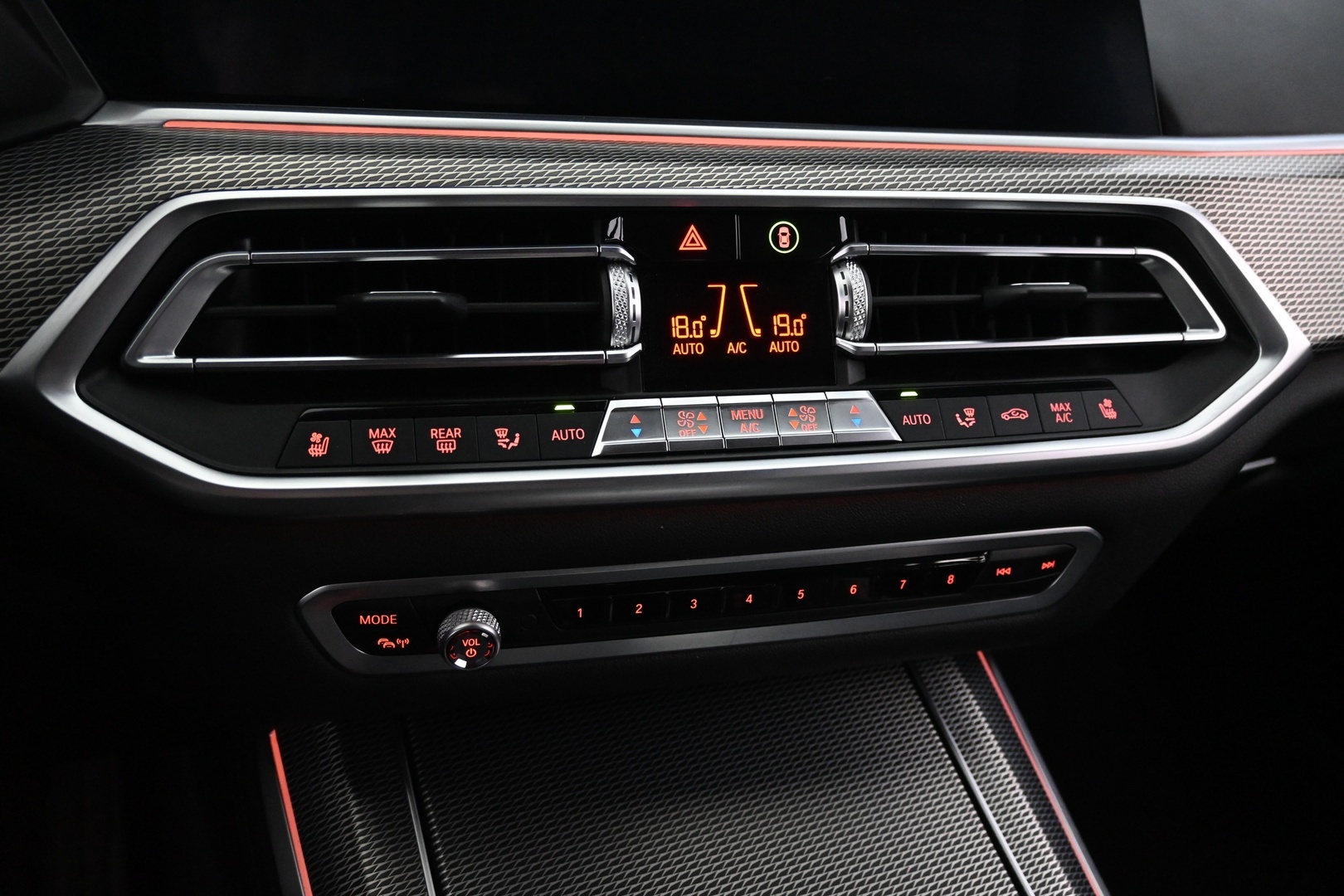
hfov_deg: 59.5
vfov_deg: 41.7
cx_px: 672
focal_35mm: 32
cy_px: 448
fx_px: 1176
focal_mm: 21
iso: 4000
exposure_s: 1/30
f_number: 4
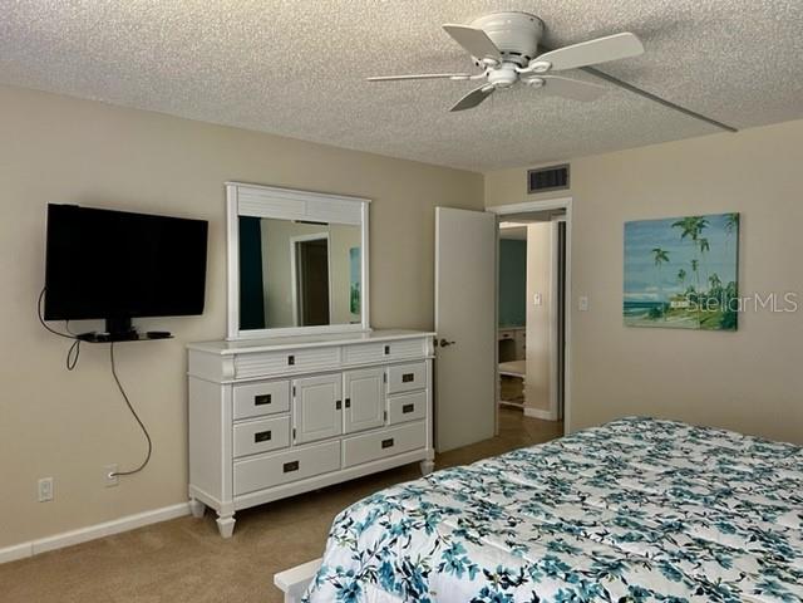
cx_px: 402
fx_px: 603
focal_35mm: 26
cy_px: 302
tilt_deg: -1.3
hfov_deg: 67.3
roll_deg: -1.0
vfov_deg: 53.1
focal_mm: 5.7
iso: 200
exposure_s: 1/60
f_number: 1.5
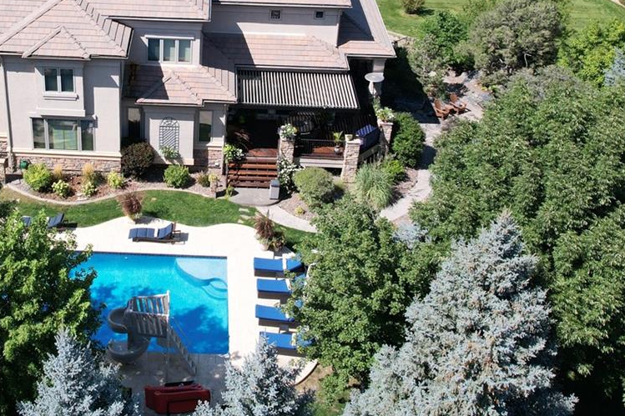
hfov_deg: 40.8
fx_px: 816
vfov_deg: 27.8
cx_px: 161
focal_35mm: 47
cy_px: 61
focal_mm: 8.38
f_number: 2.8
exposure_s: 1/1600
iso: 120
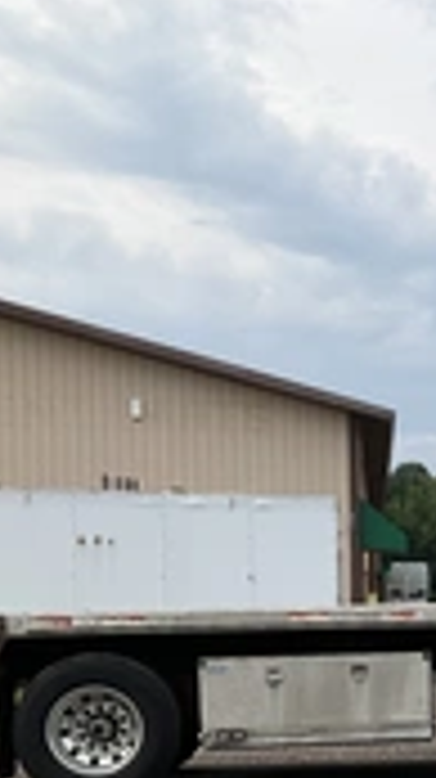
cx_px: 823
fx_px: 1504
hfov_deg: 14.3
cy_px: 666
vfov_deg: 28.1
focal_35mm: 73
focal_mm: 3
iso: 25
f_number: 1.8
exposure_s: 1/2141
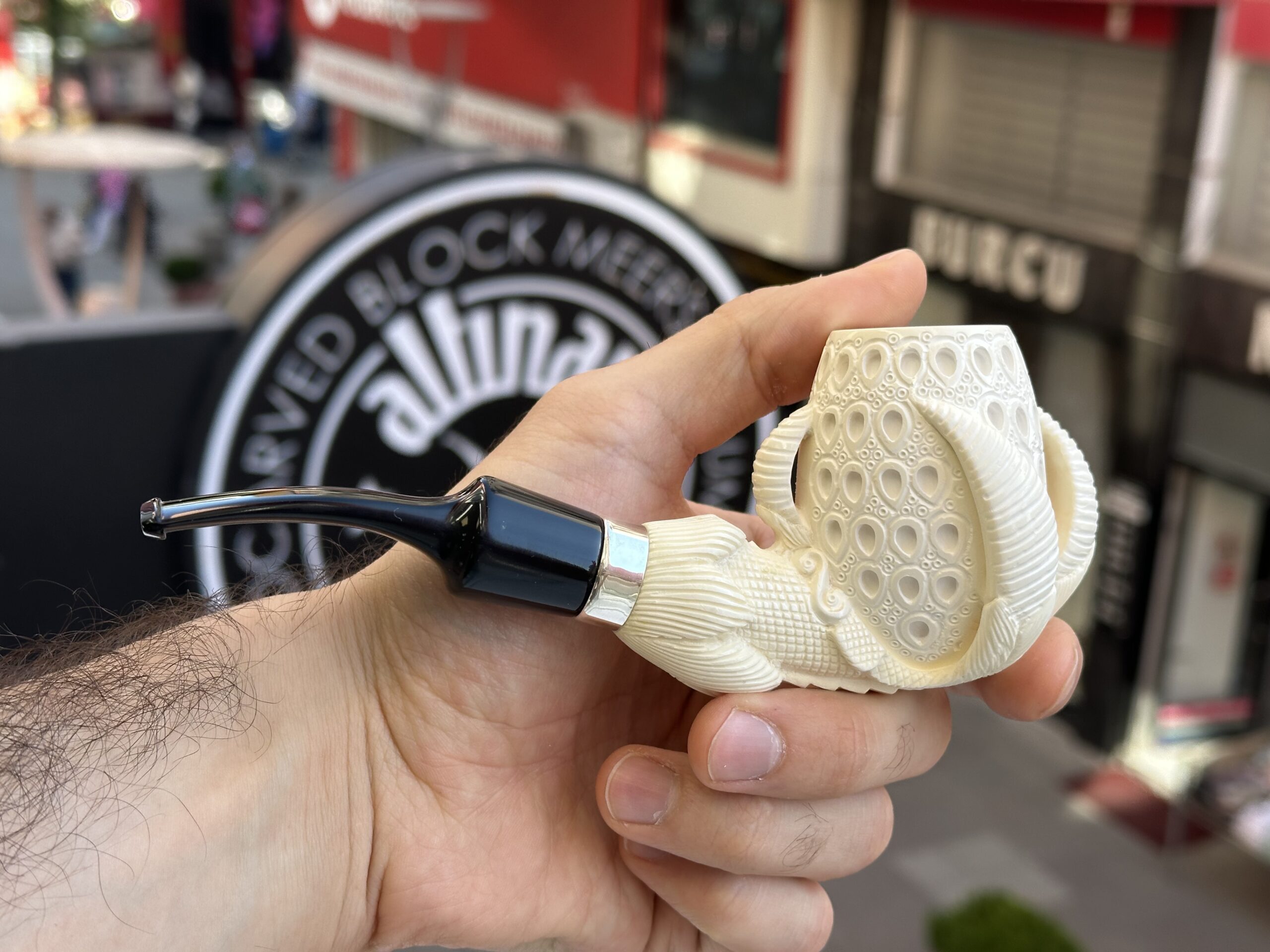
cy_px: 476
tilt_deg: -17.9
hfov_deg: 39.7
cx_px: 635
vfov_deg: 30.3
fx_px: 1761
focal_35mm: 48
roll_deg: -2.9
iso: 64
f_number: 1.78
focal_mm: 6.86
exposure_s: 1/571
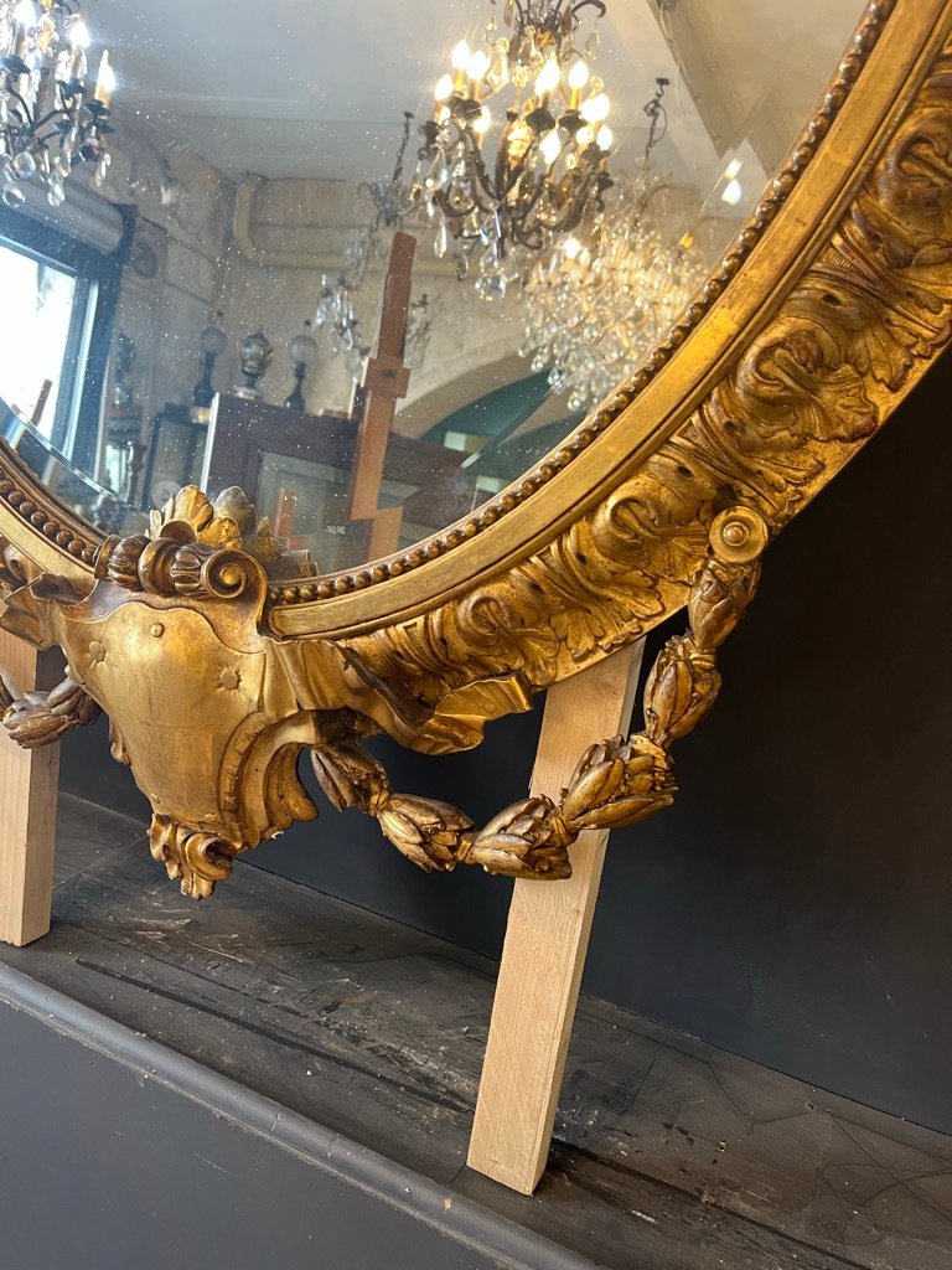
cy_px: 635
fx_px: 953
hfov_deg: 53.1
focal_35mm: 26
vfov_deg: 67.3
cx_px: 476
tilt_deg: -17.4
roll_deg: -3.3
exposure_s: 1/50
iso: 160
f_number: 1.6
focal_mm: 5.1
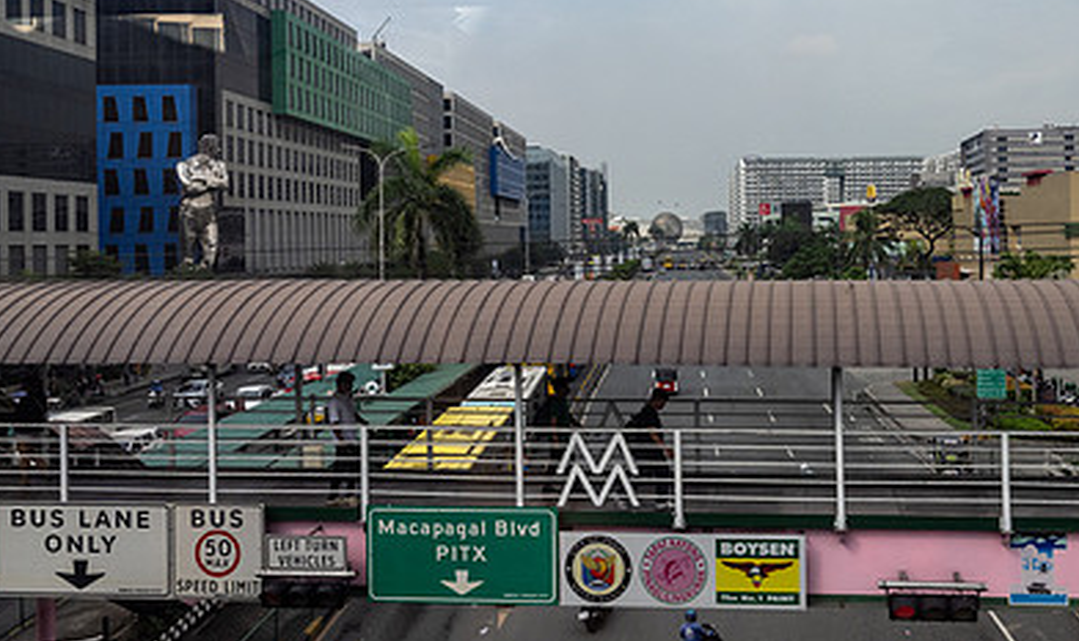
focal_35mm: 39
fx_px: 1131
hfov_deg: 50.1
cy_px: 232
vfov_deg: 31.5
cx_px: 718
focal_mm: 24
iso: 1250
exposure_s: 1/640
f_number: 5.6
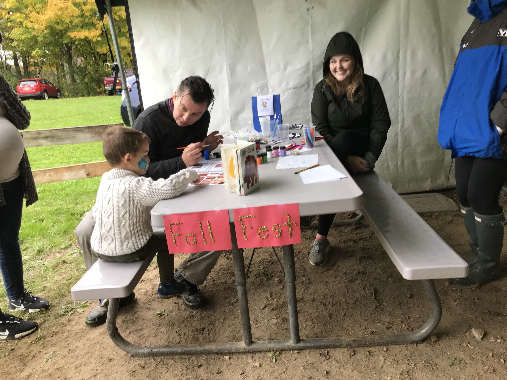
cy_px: 190
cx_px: 254
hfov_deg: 63.4
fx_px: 410
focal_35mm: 28
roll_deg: +2.1
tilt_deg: -14.5
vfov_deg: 49.7
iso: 40
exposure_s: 1/120
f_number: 1.8
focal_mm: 3.99
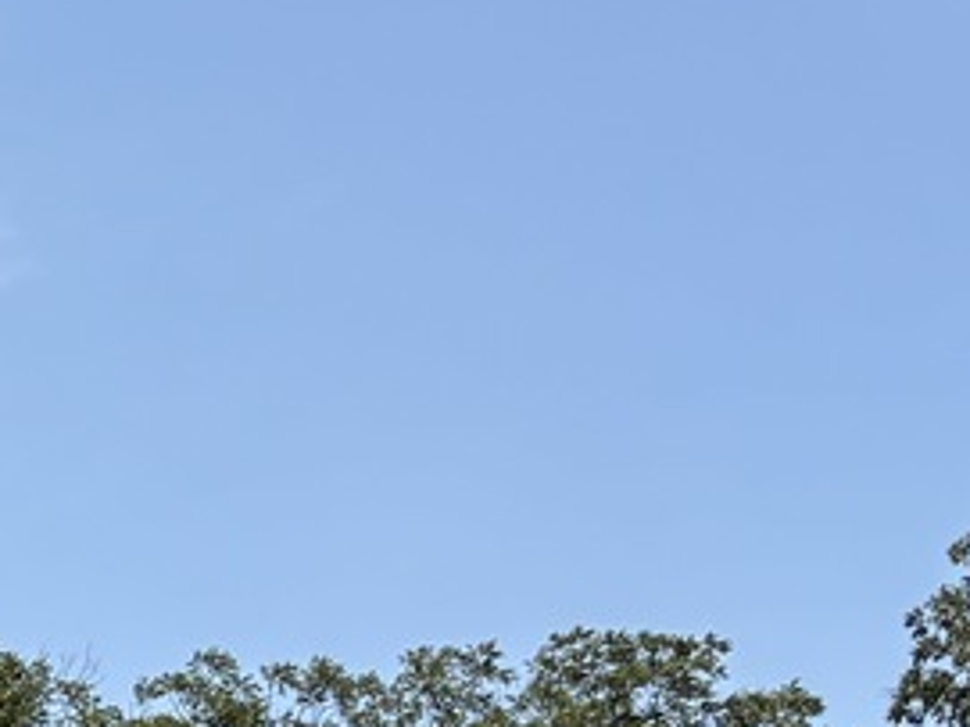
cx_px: -1260
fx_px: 3865
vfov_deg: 9.8
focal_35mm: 138
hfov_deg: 11.9
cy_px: 1536
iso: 50
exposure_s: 1/4065
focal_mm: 5.96
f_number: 1.6
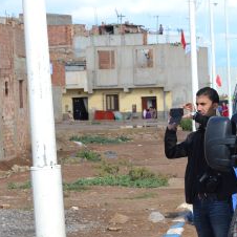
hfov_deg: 8.7
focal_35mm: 198
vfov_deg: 8.8
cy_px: 130
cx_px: 285
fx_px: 1535
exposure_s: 1/250
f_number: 8
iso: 100
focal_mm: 55
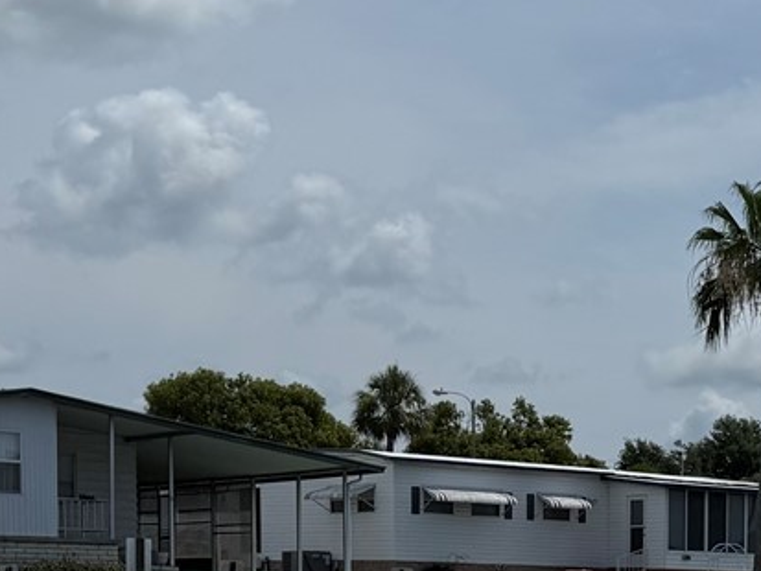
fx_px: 2045
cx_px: 875
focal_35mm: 93
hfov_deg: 20.0
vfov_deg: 15.1
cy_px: 752
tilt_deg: -3.1
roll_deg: -1.6
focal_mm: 6.76
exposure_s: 1/14286
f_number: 1.78
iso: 80
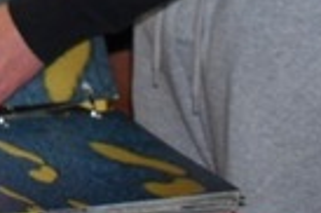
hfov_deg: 8.7
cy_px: -389
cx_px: -305
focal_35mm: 225
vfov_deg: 5.7
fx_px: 2004
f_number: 3.5
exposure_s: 1/160
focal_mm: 20
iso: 800
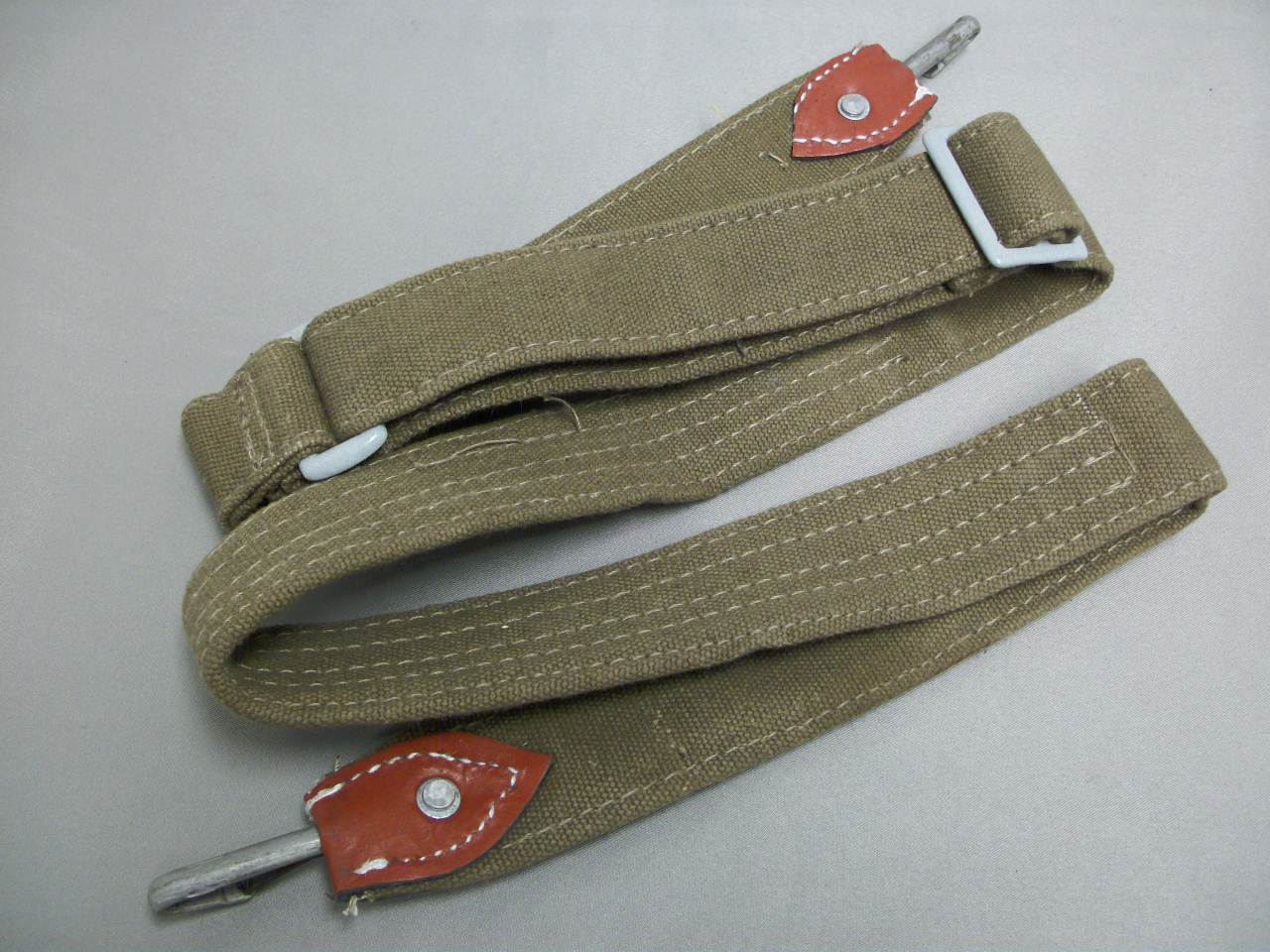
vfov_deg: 40.7
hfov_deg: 52.6
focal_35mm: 35
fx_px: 1284
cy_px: 476
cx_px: 635
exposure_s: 1/30
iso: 154
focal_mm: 6.3
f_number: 3.1
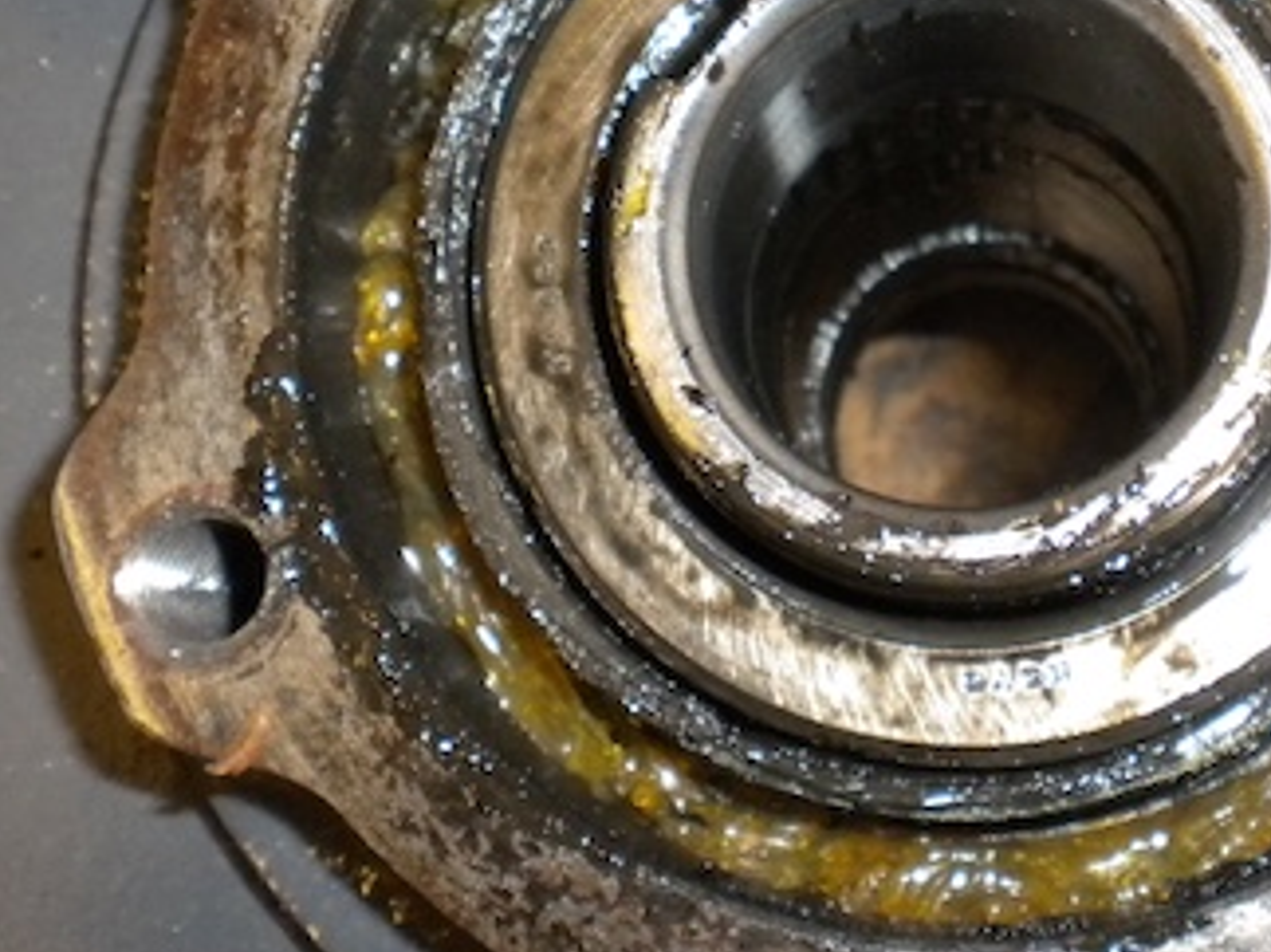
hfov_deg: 29.6
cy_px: 236
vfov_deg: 22.4
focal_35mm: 65
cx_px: 862
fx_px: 2386
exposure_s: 1/30
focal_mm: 6.3
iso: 400
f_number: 4.6
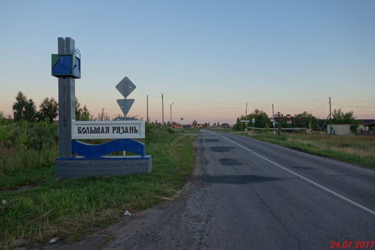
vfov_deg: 46.4
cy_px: 125
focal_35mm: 28
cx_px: 188
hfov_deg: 65.5
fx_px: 292
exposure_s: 1/100
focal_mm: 10.4
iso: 125
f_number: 4
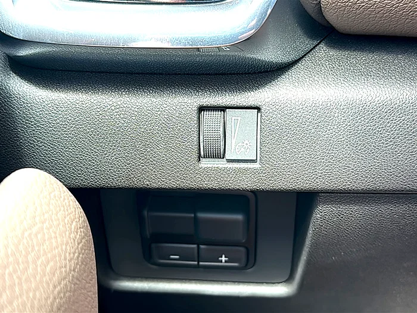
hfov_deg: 42.9
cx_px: 208
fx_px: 530
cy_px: 156
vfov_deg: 32.9
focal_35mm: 44
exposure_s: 1/68
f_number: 1.78
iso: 64
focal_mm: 6.86
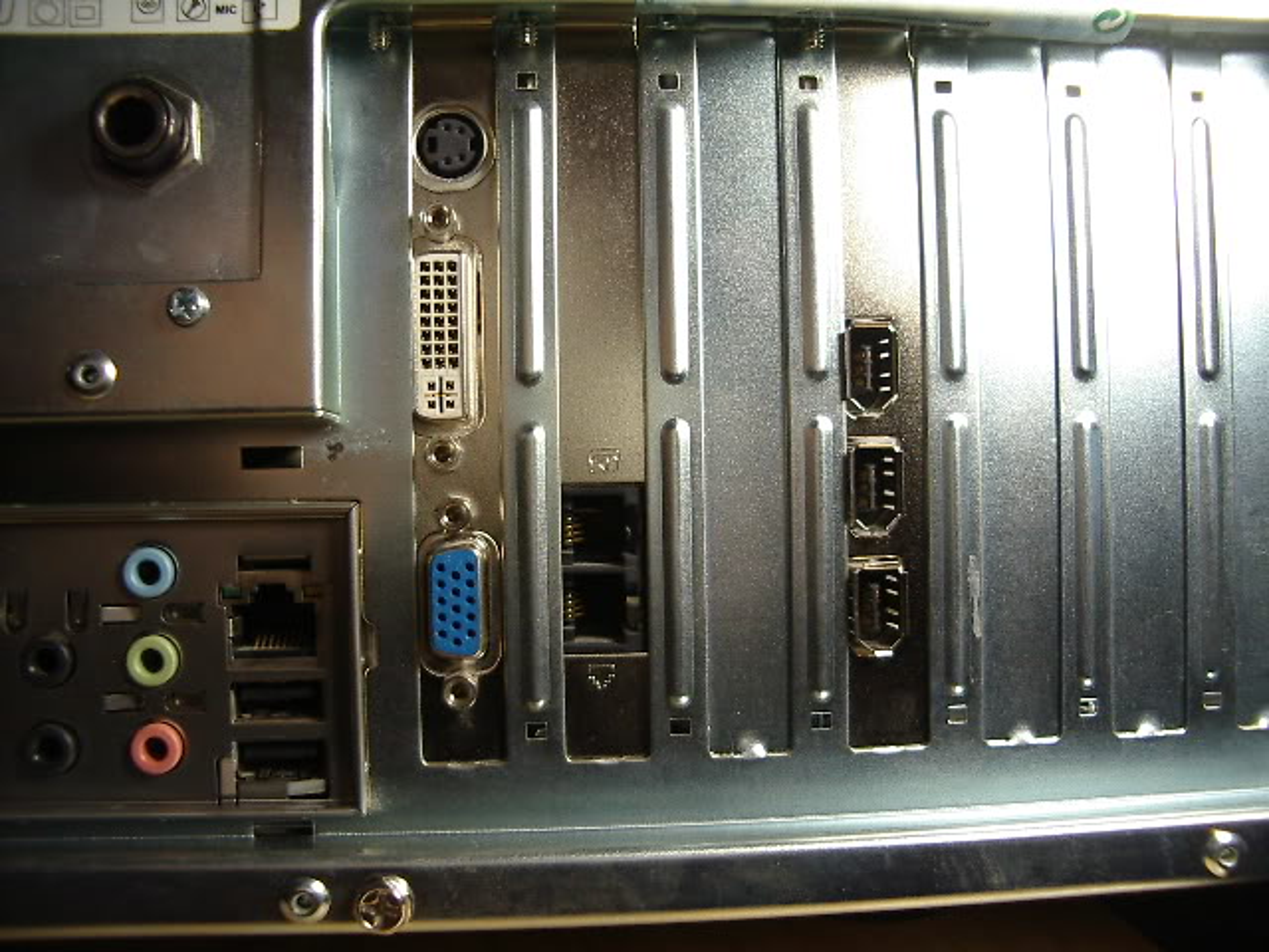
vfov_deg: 37.7
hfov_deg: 49.0
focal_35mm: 38
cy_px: 476
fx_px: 1393
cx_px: 634
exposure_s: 1/80
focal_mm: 5.8
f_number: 2.6
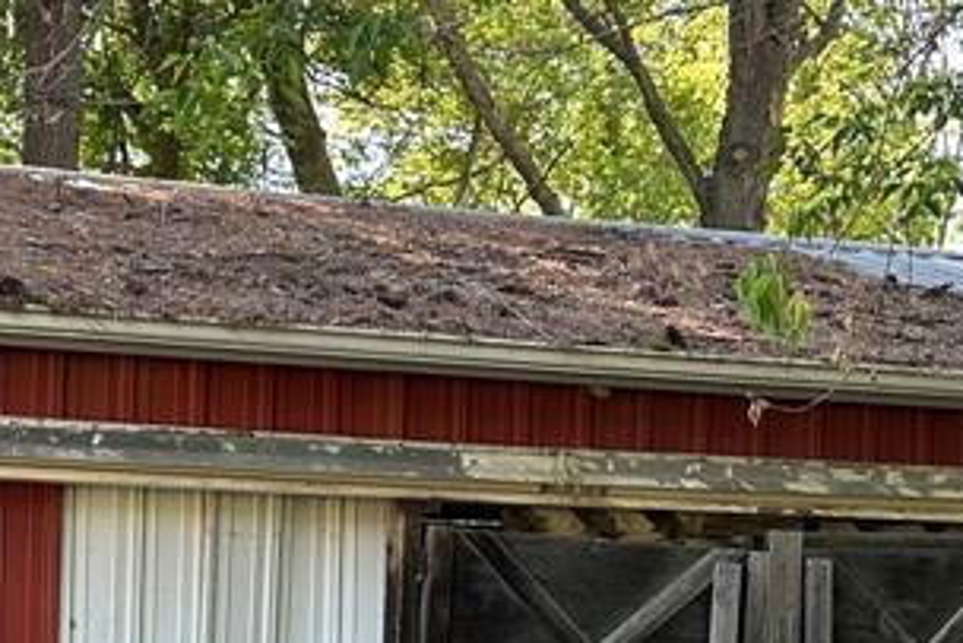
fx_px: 2248
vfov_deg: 16.1
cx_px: 174
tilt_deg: +4.2
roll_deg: -0.6
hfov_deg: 23.8
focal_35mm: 84
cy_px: 557
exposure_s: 1/175
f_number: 1.78
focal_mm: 6.86
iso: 80
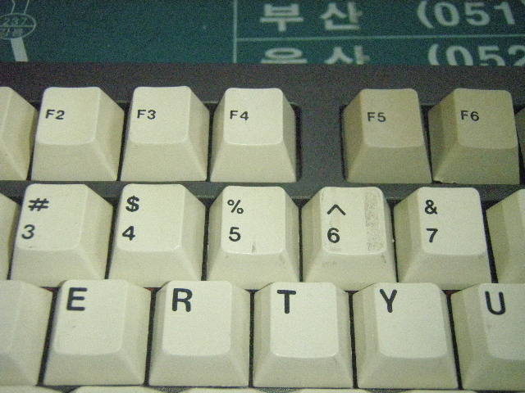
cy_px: 196
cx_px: 262
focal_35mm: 51
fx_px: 773
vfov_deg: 28.6
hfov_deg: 37.5
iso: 800
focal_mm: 9.13
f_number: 4
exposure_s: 1/100
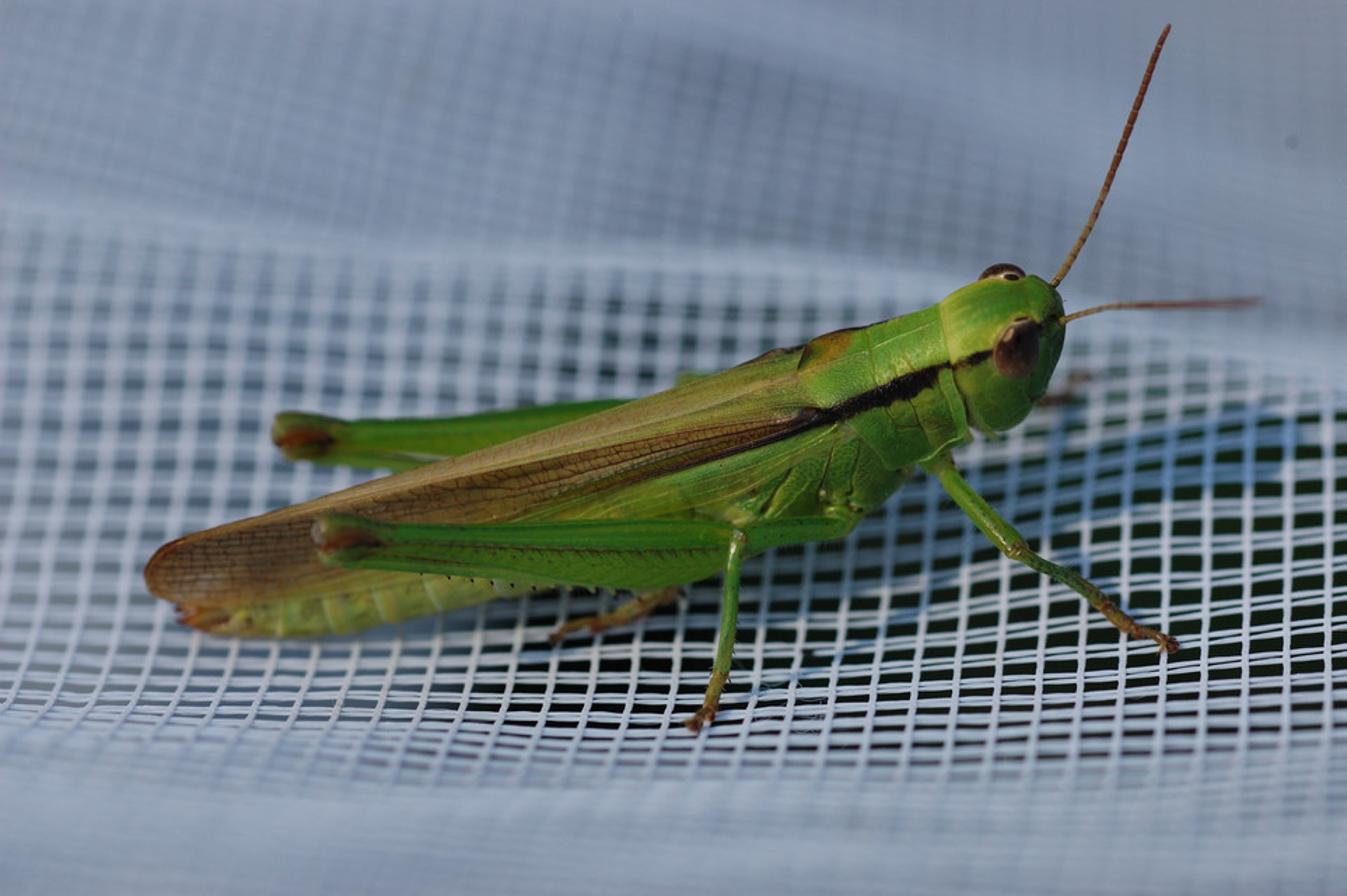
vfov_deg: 8.7
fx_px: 5889
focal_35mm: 158
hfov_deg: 13.0
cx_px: 674
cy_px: 448
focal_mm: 105
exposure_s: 1/250
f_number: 10
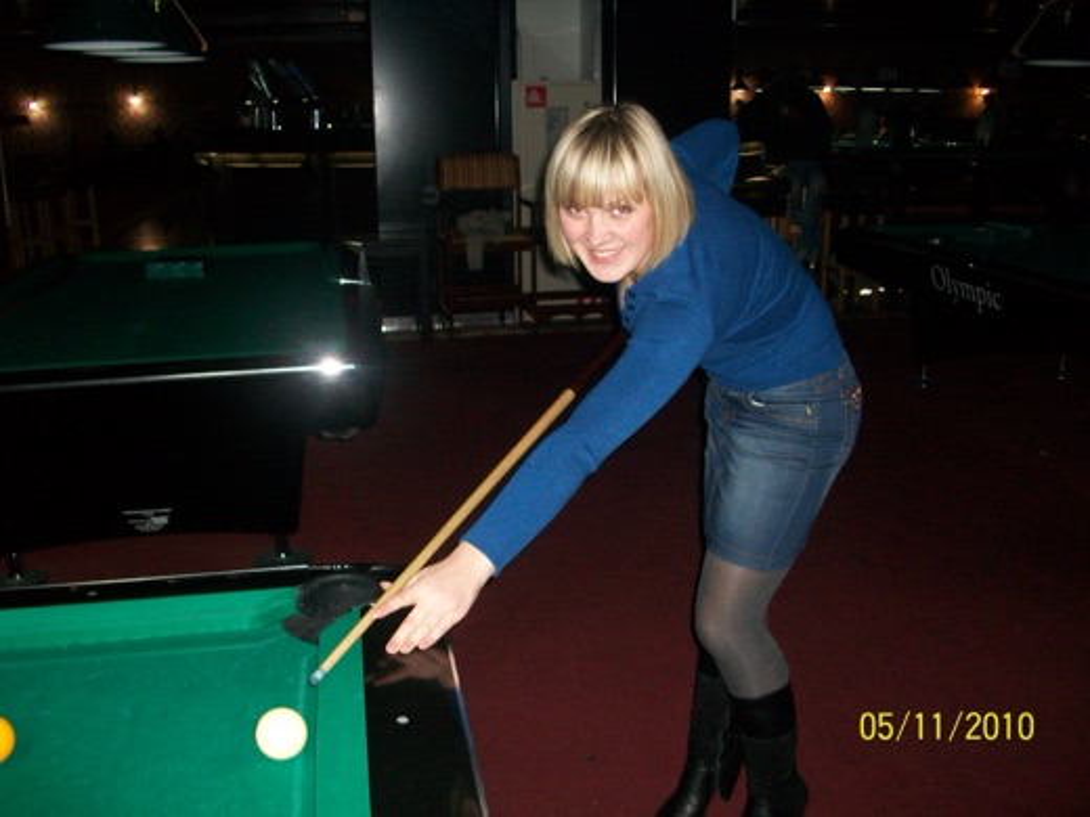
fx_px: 1071
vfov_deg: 41.8
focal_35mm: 34
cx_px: 545
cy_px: 408
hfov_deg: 54.0
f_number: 2.8
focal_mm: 5.7
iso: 160
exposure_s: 1/60
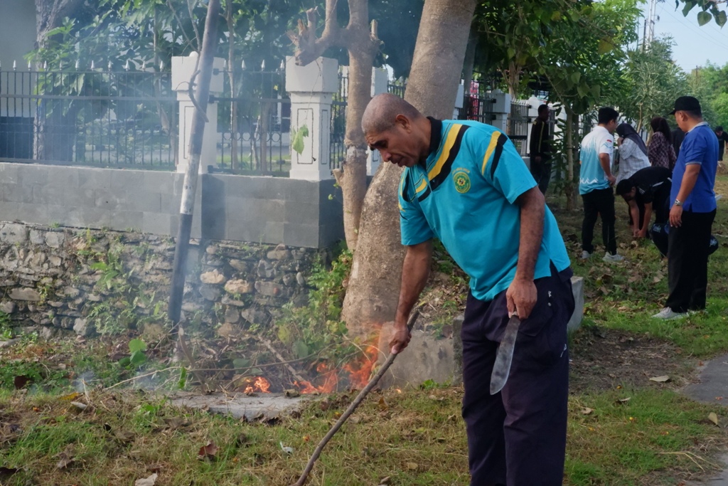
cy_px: 243
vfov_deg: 29.9
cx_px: 364
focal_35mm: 45
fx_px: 910
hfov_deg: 43.6
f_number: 22
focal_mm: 30.5
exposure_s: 1/420
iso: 6400
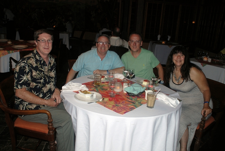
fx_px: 188
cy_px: 76
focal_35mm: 30
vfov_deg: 43.7
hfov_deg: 61.9
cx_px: 112
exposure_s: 1/60
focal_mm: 20
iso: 200
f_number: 3.8
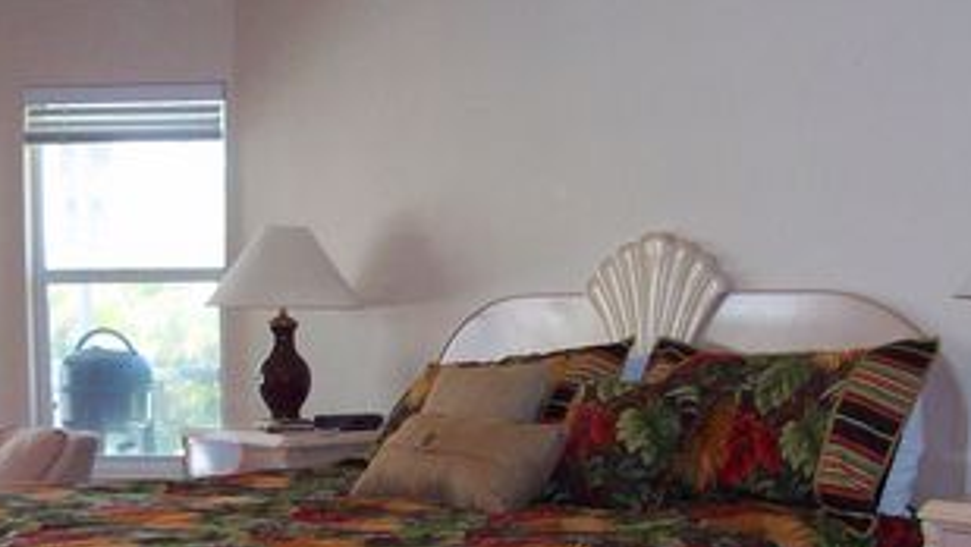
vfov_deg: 19.9
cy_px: 429
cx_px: 572
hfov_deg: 34.8
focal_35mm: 60
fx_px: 1545
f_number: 2.8
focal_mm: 5.7
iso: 200
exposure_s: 1/60
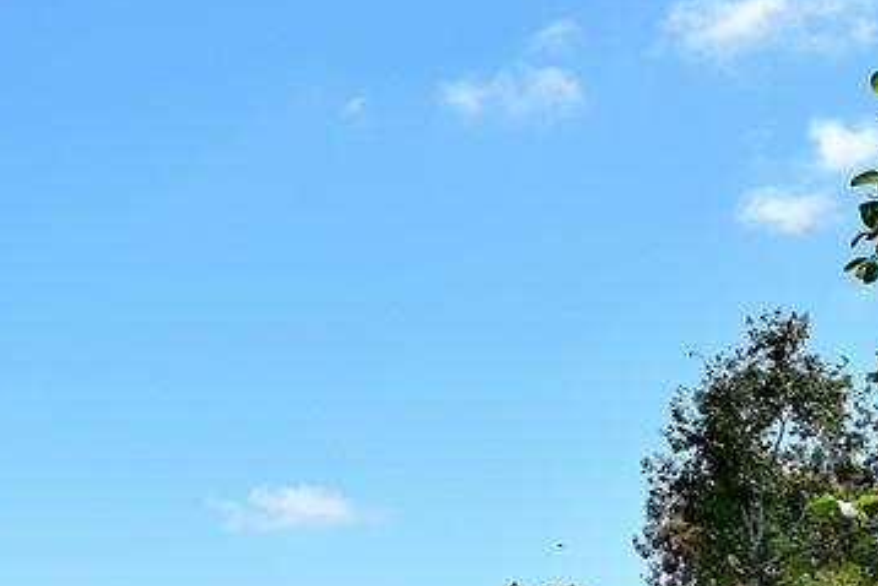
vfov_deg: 14.4
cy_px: 758
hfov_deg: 21.7
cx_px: 49
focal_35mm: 91
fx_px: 2220
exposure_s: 1/400
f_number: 10
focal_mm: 20
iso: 200
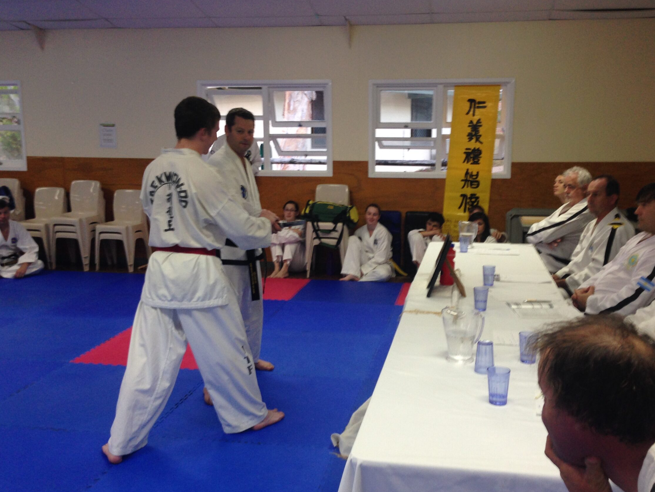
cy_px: 258
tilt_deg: -10.5
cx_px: 348
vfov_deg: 37.7
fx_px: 719
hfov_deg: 48.9
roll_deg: -1.3
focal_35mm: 38
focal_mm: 4.12
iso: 80
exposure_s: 1/20
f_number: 2.4
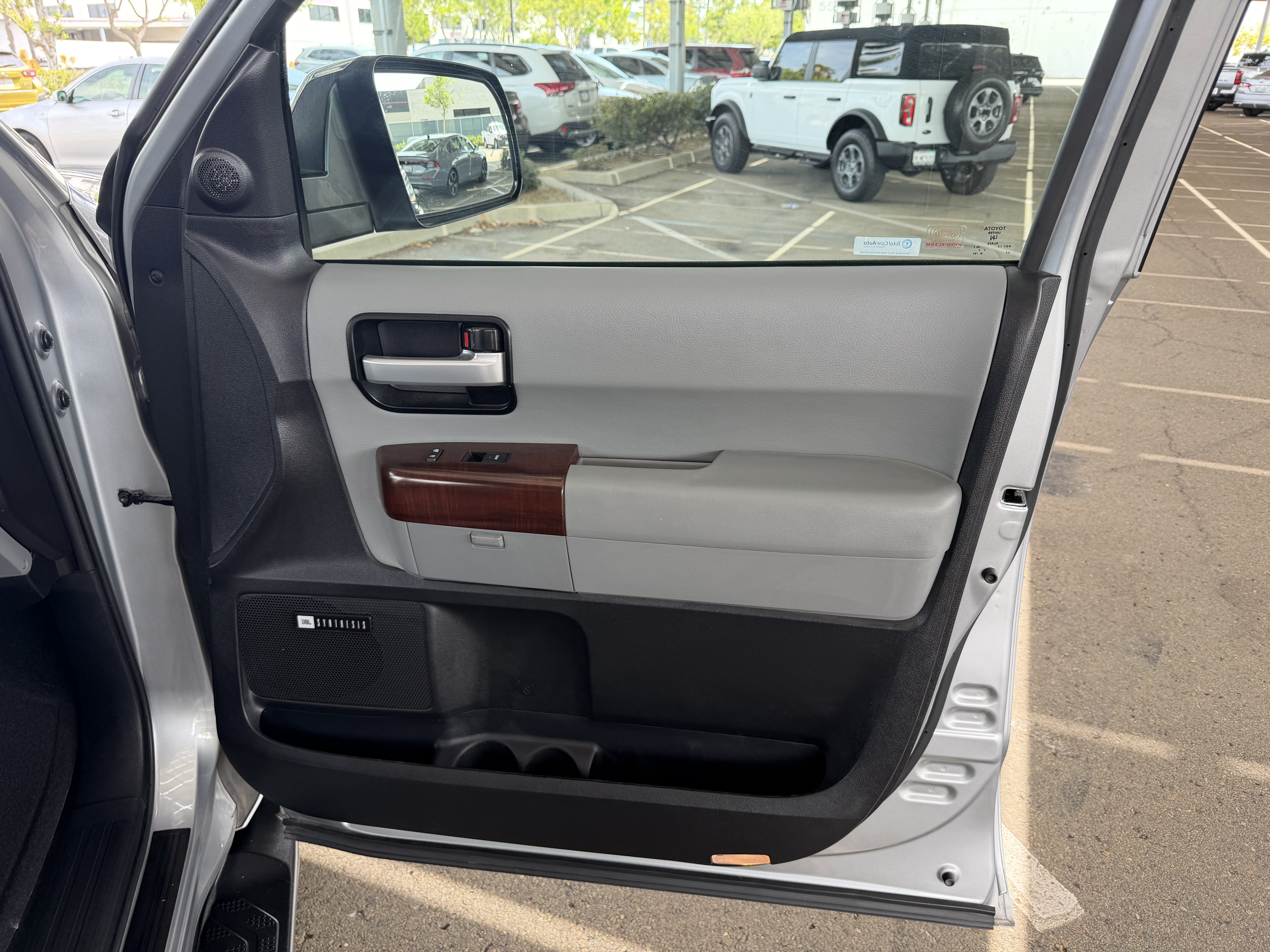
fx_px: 881
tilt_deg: -23.6
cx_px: 635
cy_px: 476
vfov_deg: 56.8
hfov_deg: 71.6
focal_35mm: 24
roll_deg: -0.2
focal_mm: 6.76
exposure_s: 1/121
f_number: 1.78
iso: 64
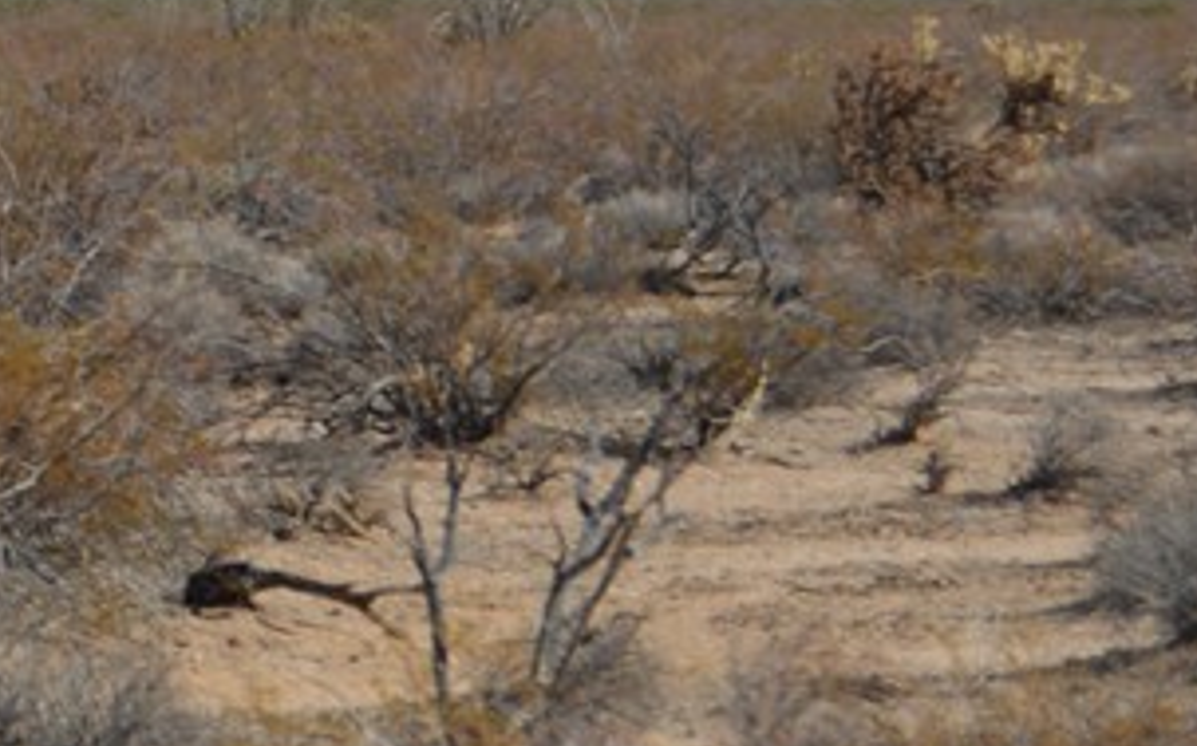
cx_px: -308
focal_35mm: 301
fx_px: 9808
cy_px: -237
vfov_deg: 4.3
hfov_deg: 6.9
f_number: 7.1
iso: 400
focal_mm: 55
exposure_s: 1/1600
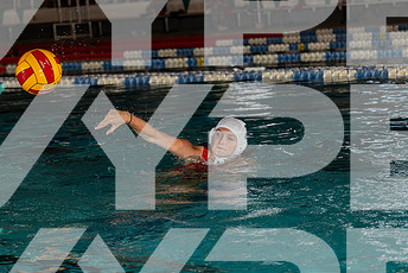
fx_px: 1338
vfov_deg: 11.6
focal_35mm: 118
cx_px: 185
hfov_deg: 17.3
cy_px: 148
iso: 100
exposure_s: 1/250
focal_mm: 70
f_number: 4
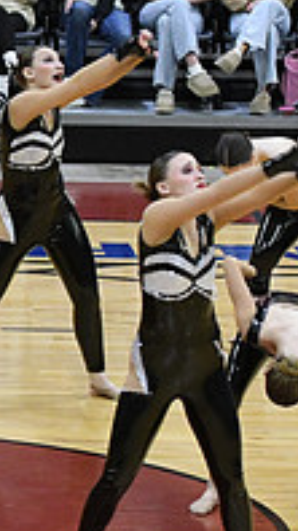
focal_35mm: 322
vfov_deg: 6.7
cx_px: -470
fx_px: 4535
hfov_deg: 3.7
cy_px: 337
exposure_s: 1/400
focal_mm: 70
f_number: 3.5
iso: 4000
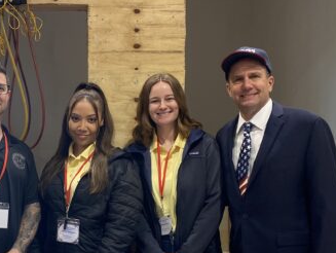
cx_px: 52
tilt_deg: -3.1
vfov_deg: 24.0
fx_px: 593
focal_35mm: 61
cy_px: 162
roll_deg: +0.3
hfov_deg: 30.6
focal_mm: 4.25
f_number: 1.8
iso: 64
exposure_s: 1/60
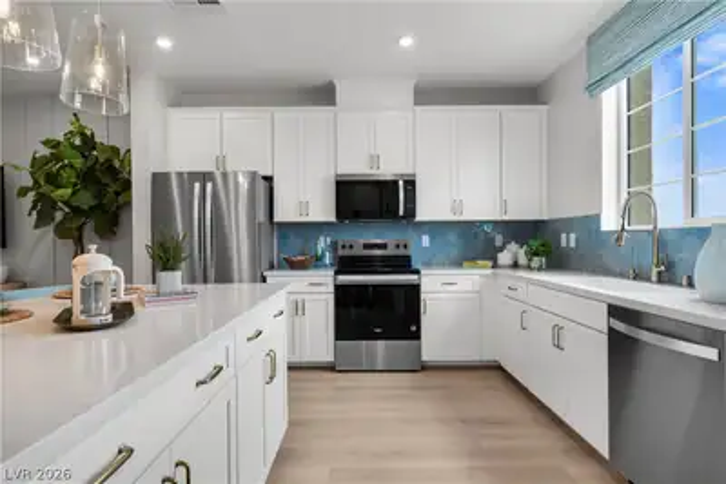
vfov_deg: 64.6
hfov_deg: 86.9
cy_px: 242
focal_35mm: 19
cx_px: 363
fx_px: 383
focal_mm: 19
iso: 200
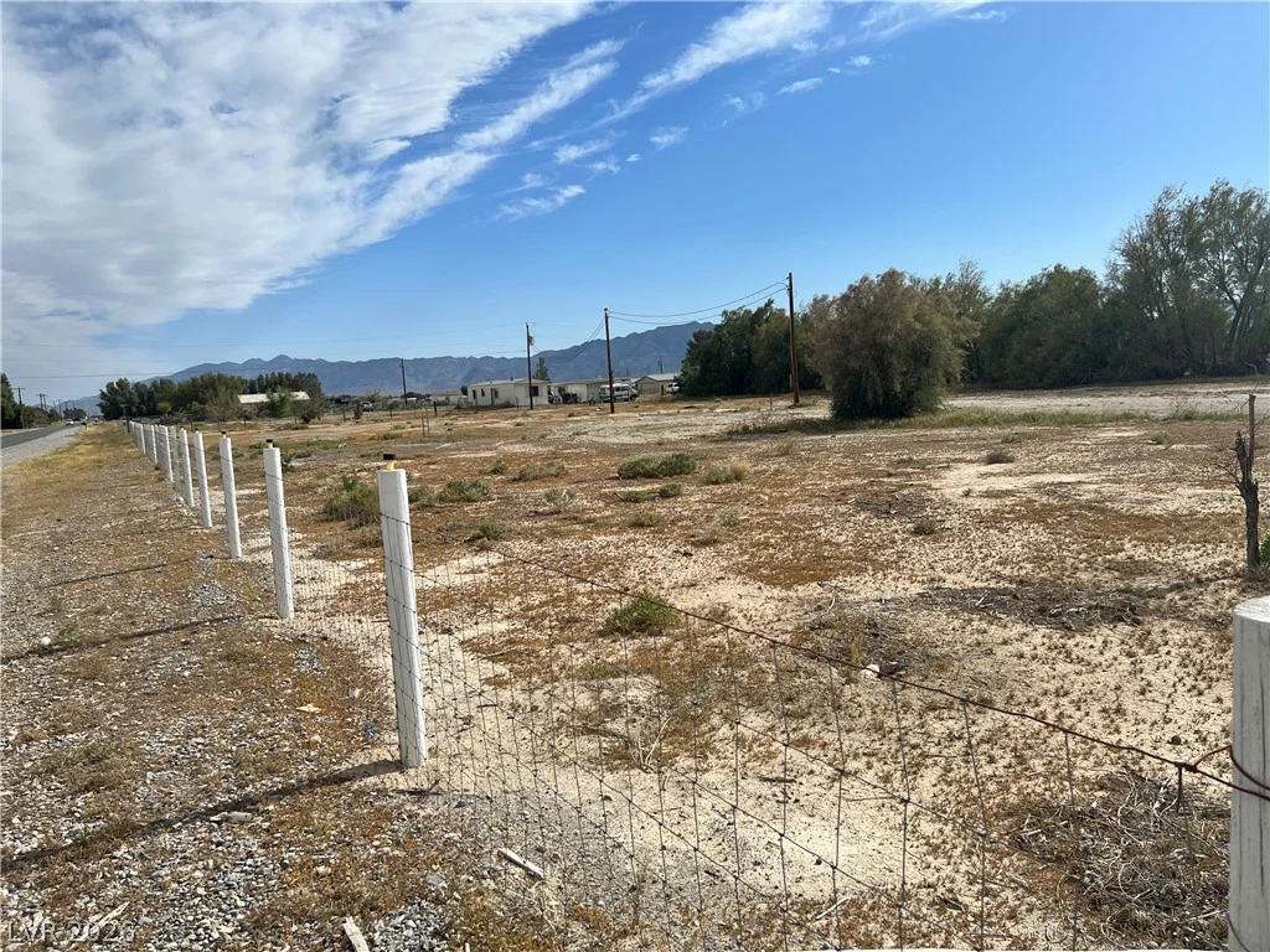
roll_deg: +4.4
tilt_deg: -2.6
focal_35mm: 26
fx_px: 954
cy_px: 476
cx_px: 635
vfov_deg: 53.1
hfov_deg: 67.3
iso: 50
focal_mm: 5.7
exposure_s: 1/9434
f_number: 1.5
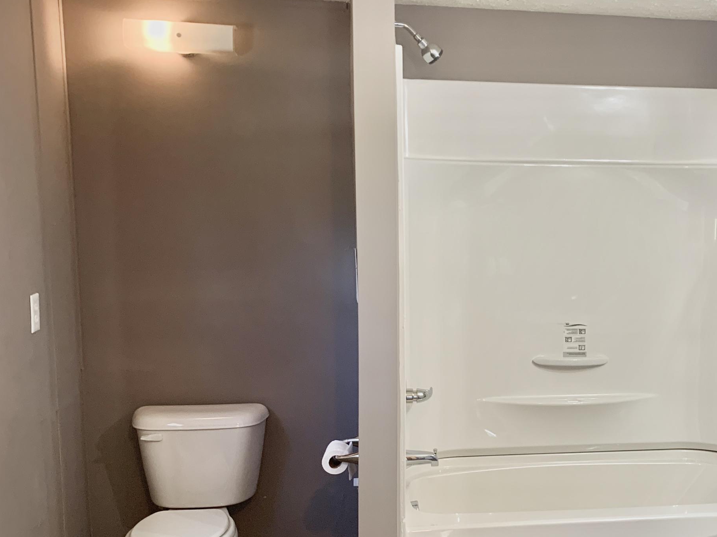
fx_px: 891
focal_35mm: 43
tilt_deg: -7.4
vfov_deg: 33.5
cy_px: 327
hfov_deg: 42.5
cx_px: 535
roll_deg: +0.0
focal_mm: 4.25
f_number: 1.8
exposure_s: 1/60
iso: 100
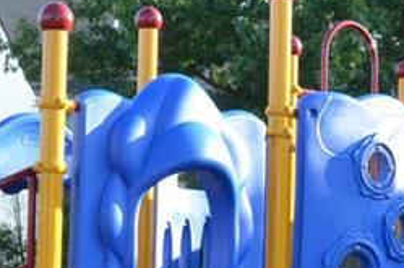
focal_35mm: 111
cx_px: 153
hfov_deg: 18.4
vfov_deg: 12.1
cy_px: 295
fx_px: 1243
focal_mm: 18
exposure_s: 1/500
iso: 1600
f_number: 11
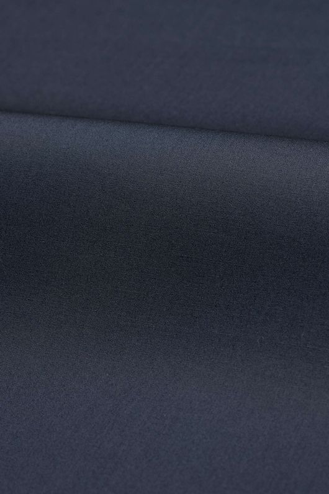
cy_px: 247
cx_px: 164
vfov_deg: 23.9
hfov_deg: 16.1
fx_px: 1166
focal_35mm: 85
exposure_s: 1/160
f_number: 8
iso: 100
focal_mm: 85
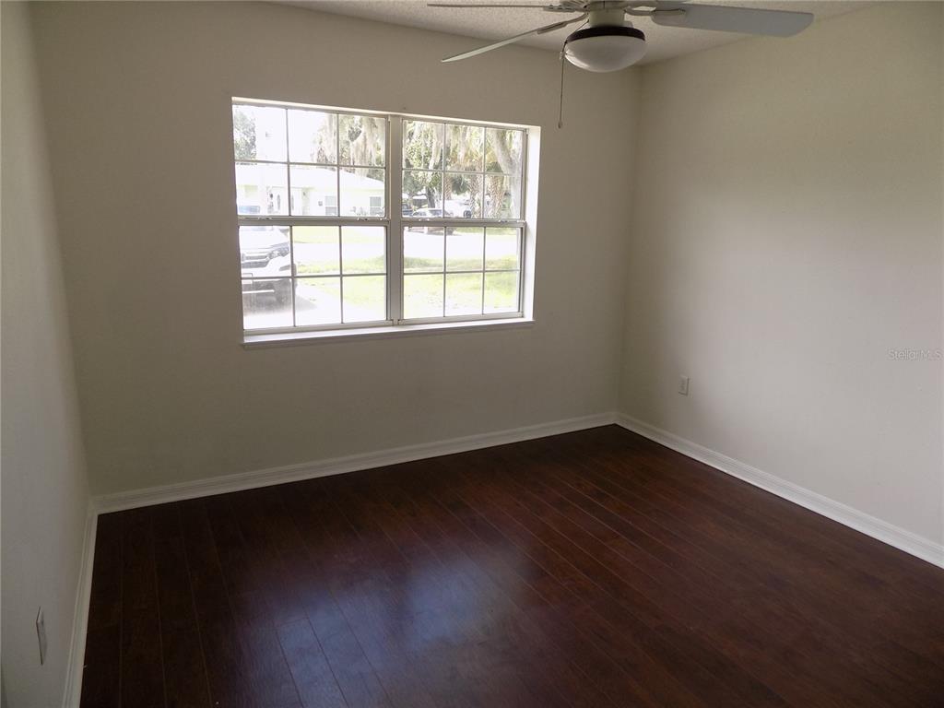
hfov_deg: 73.9
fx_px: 627
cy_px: 354
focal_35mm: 23
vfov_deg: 58.9
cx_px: 472
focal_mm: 4
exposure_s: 1/80
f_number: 3.1
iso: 80
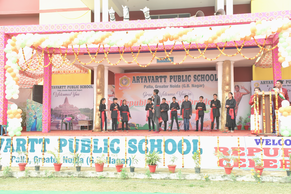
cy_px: 97
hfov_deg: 47.9
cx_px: 146
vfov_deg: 33.0
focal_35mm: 40
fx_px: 327
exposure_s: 1/125
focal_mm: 27
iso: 250
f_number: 7.1
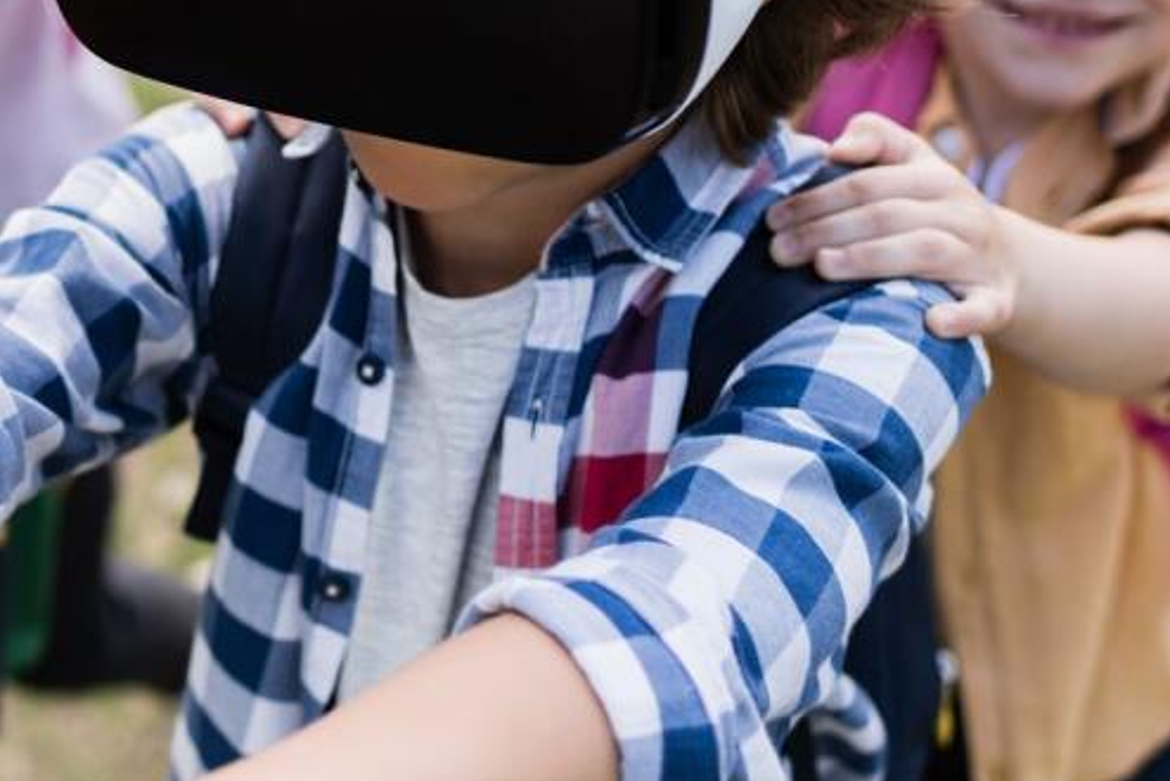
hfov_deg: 22.9
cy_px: 245
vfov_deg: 16.1
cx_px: -19
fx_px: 2764
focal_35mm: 85
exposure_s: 1/500
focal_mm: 35
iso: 125
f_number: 2.5
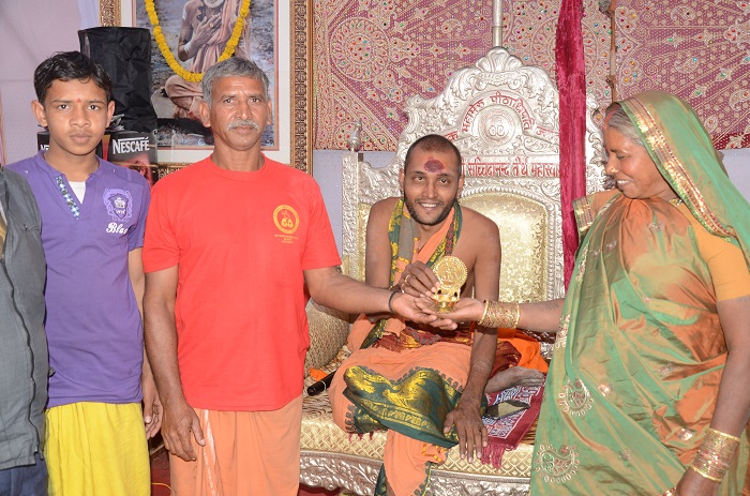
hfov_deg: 51.4
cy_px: 248
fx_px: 779
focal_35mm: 38
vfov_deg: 35.3
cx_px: 375
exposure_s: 1/100
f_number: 6.3
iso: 250
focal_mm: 25
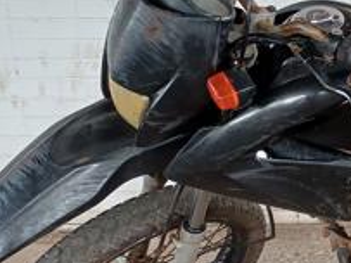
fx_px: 801
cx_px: 467
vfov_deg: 18.6
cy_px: 137
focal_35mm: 79
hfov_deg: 22.0
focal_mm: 4.65
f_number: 1.8
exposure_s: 1/60
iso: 100
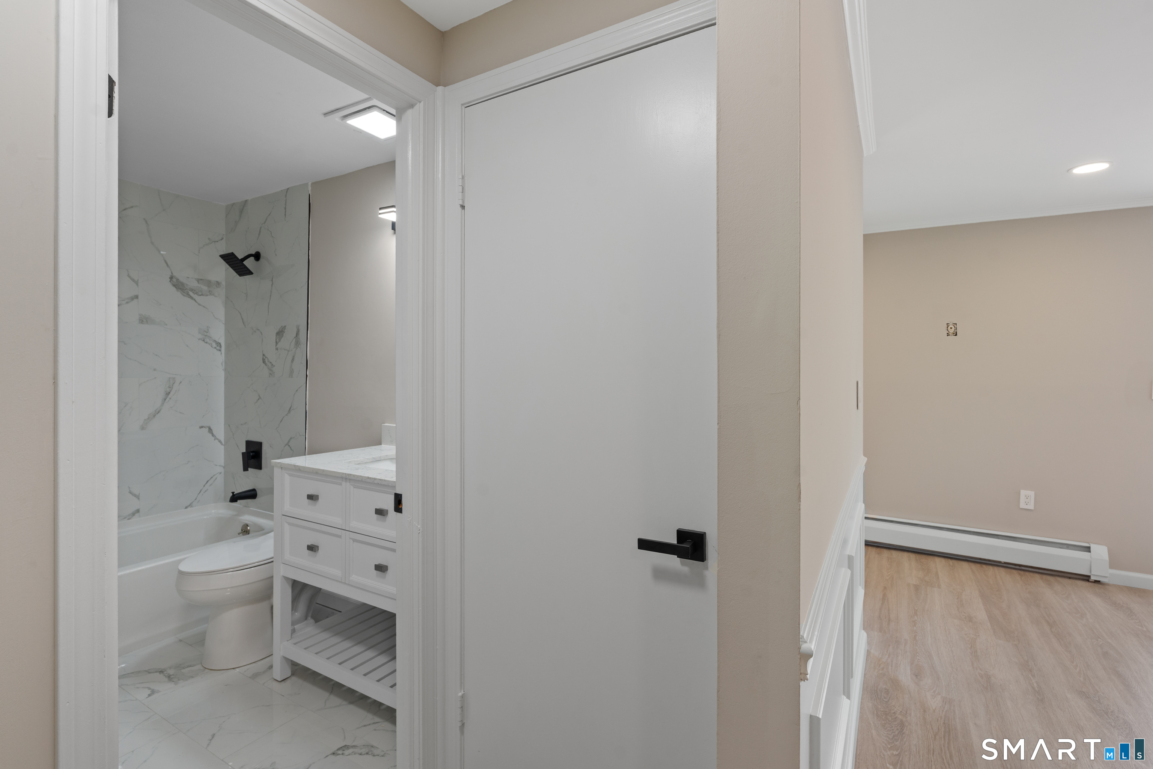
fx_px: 528
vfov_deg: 72.1
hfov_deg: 95.0
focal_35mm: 16
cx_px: 576
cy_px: 384
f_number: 8
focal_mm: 16.5
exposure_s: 1/13
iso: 400
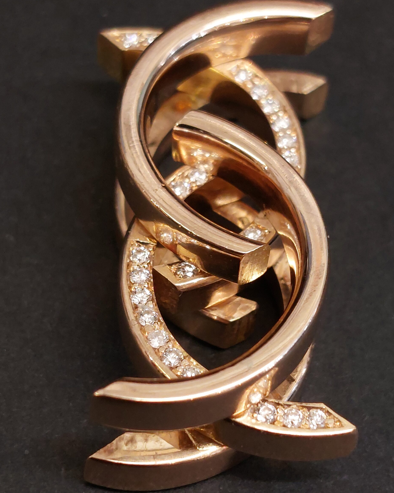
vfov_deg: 64.0
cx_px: 203
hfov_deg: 53.2
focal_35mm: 27
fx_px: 394
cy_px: 256
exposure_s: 1/50
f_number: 1.8
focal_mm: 5.23
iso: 200
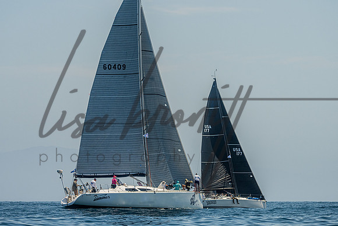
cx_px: 167
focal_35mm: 201
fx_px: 1886
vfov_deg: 6.8
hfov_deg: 10.2
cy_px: 84
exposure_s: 1/3200
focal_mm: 155
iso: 400
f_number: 6.3
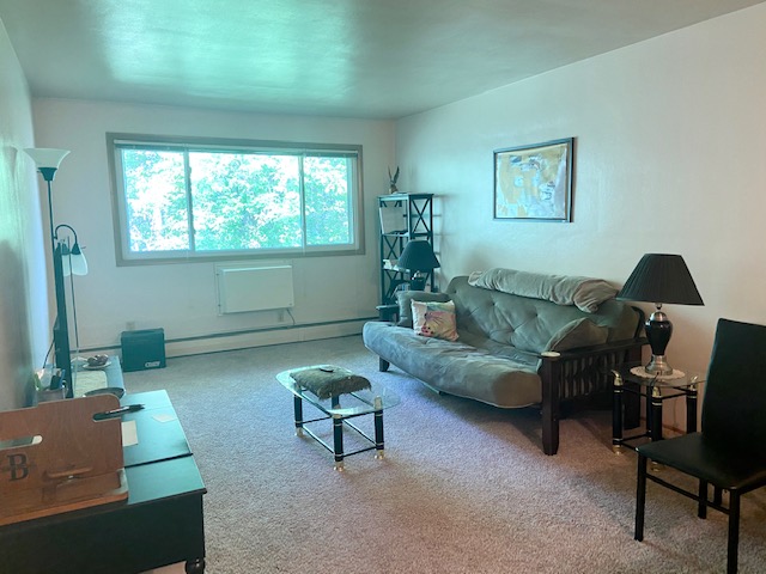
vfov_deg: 53.1
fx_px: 575
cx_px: 383
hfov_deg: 67.3
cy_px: 287
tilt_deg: -6.2
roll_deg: +1.1
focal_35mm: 26
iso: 250
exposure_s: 1/60
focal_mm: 4.25
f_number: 1.8
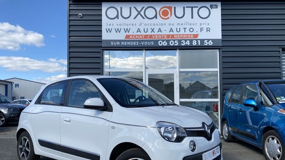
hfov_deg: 66.1
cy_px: 95
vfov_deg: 40.0
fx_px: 219
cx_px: 142
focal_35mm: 29
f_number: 1.8
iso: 32
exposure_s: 1/2268
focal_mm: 4.25
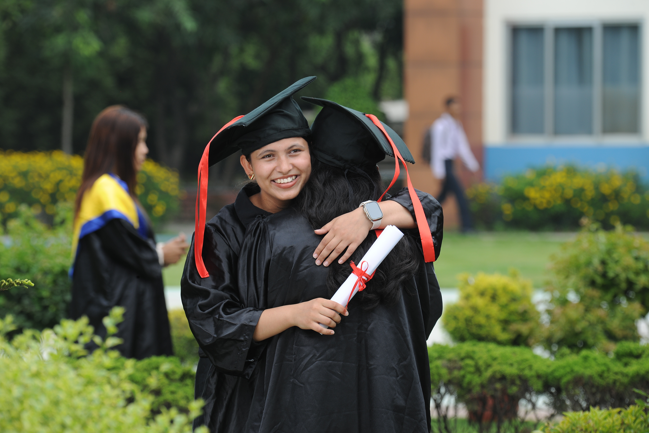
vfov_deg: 4.9
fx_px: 5029
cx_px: 320
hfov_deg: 7.4
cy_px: 225
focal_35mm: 279
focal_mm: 260
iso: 200
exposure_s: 1/160
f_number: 8
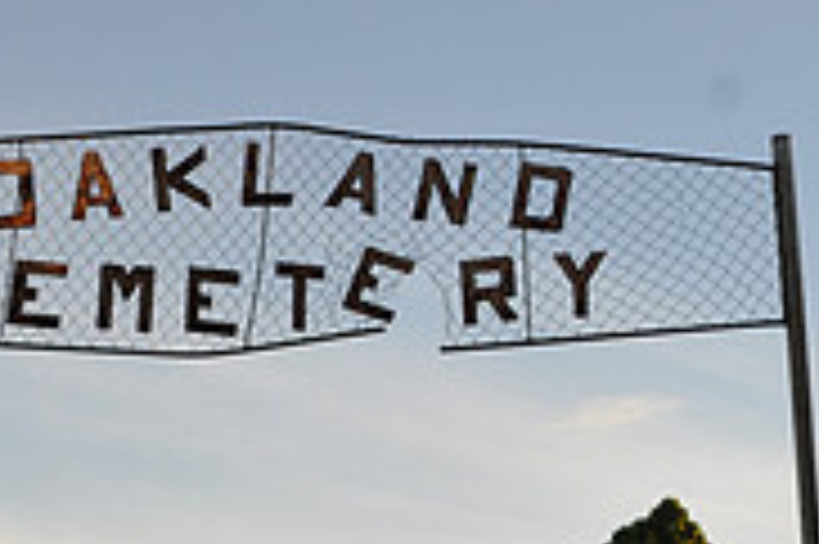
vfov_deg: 12.9
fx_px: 2387
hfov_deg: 19.3
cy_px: 461
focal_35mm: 105
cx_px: 644
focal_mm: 22
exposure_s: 1/100
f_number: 10
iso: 200
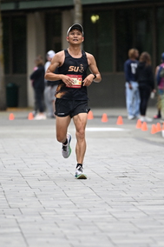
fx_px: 2654
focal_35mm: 388
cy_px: 145
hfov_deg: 3.5
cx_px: 84
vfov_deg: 5.3
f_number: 2.8
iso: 1250
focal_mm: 200
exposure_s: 1/2500
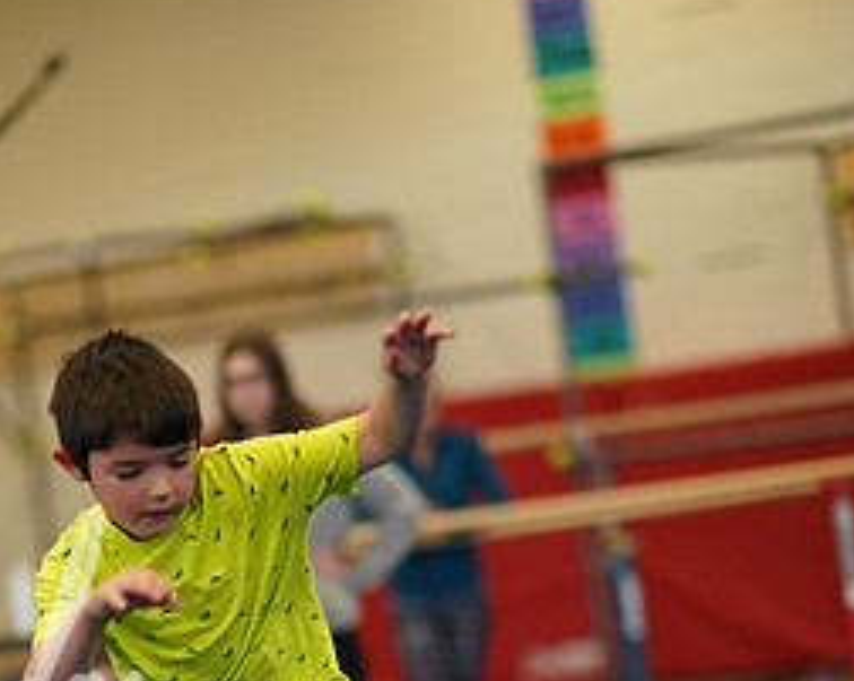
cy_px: 715
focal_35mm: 184
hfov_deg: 10.5
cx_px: 324
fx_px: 4645
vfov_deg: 8.3
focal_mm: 85
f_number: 1.4
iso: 640
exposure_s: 1/500
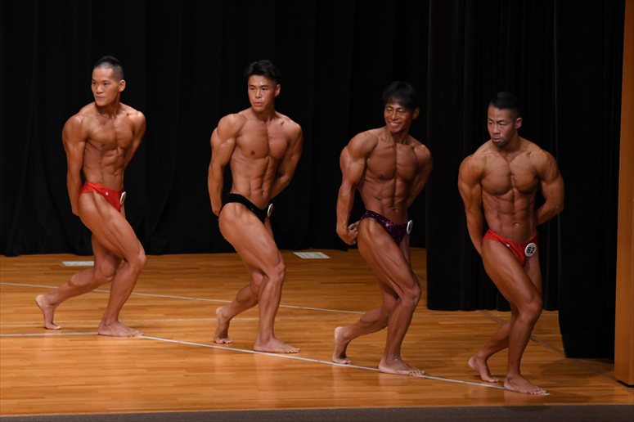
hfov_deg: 8.6
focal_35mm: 240
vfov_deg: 5.7
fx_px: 4225
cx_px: 317
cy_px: 211
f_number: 5.6
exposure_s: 1/400
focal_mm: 160
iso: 3200
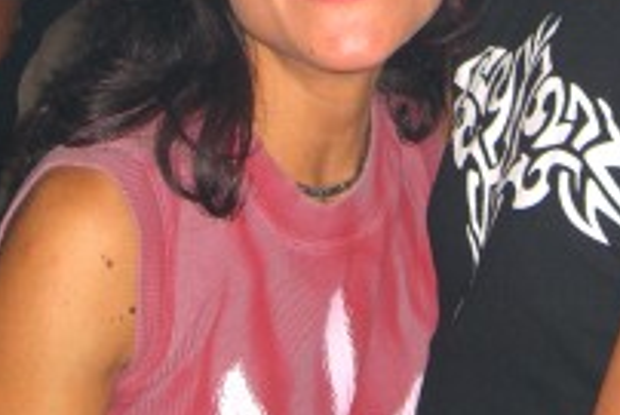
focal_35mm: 142
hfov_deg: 14.4
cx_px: 381
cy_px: -135
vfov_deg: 9.5
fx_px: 2447
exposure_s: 1/60
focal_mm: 9.5
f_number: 3.1
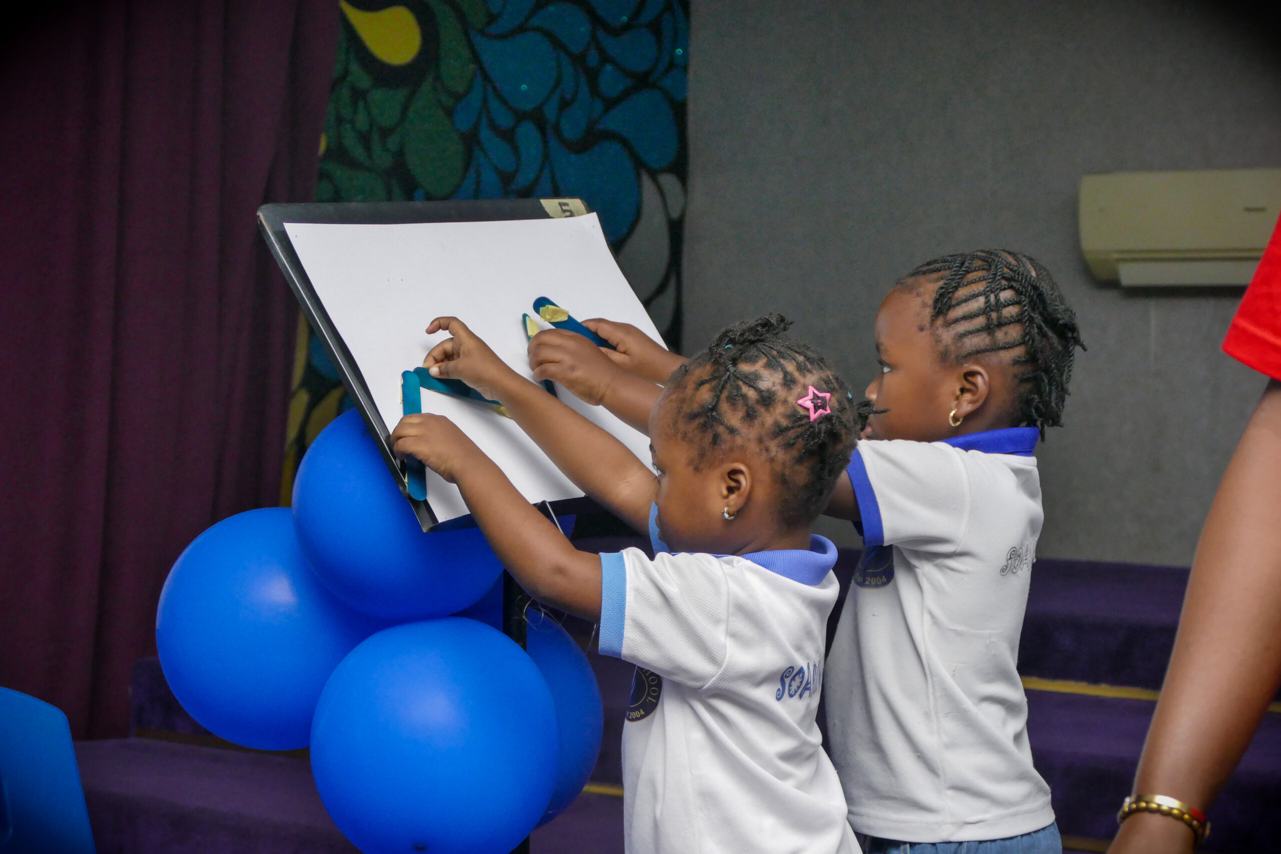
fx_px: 3131
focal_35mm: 88
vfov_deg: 15.5
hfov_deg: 23.1
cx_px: 640
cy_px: 427
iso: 800
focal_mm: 32.24
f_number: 3.8
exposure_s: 1/200
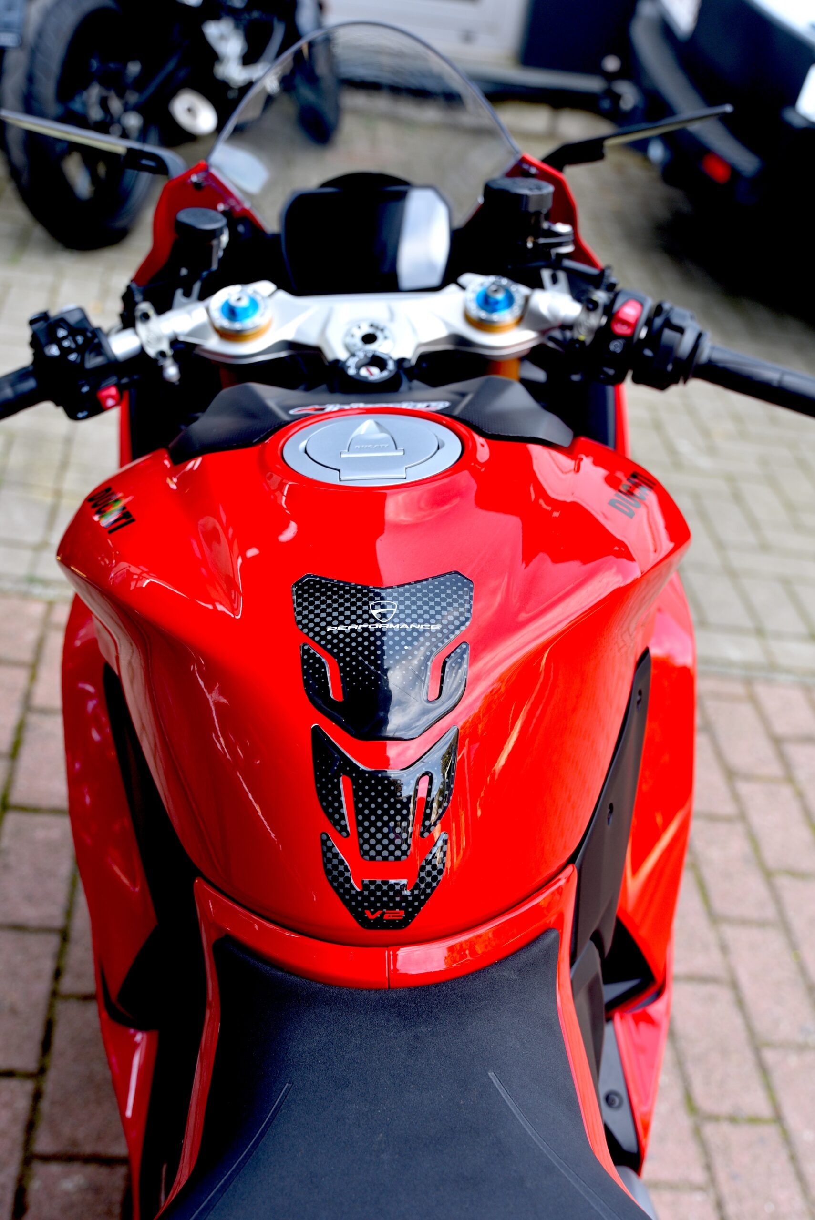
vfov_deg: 42.7
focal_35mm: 46
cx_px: 408
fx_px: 1560
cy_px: 610
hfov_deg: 29.3
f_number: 5
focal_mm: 46
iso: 200
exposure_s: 1/80
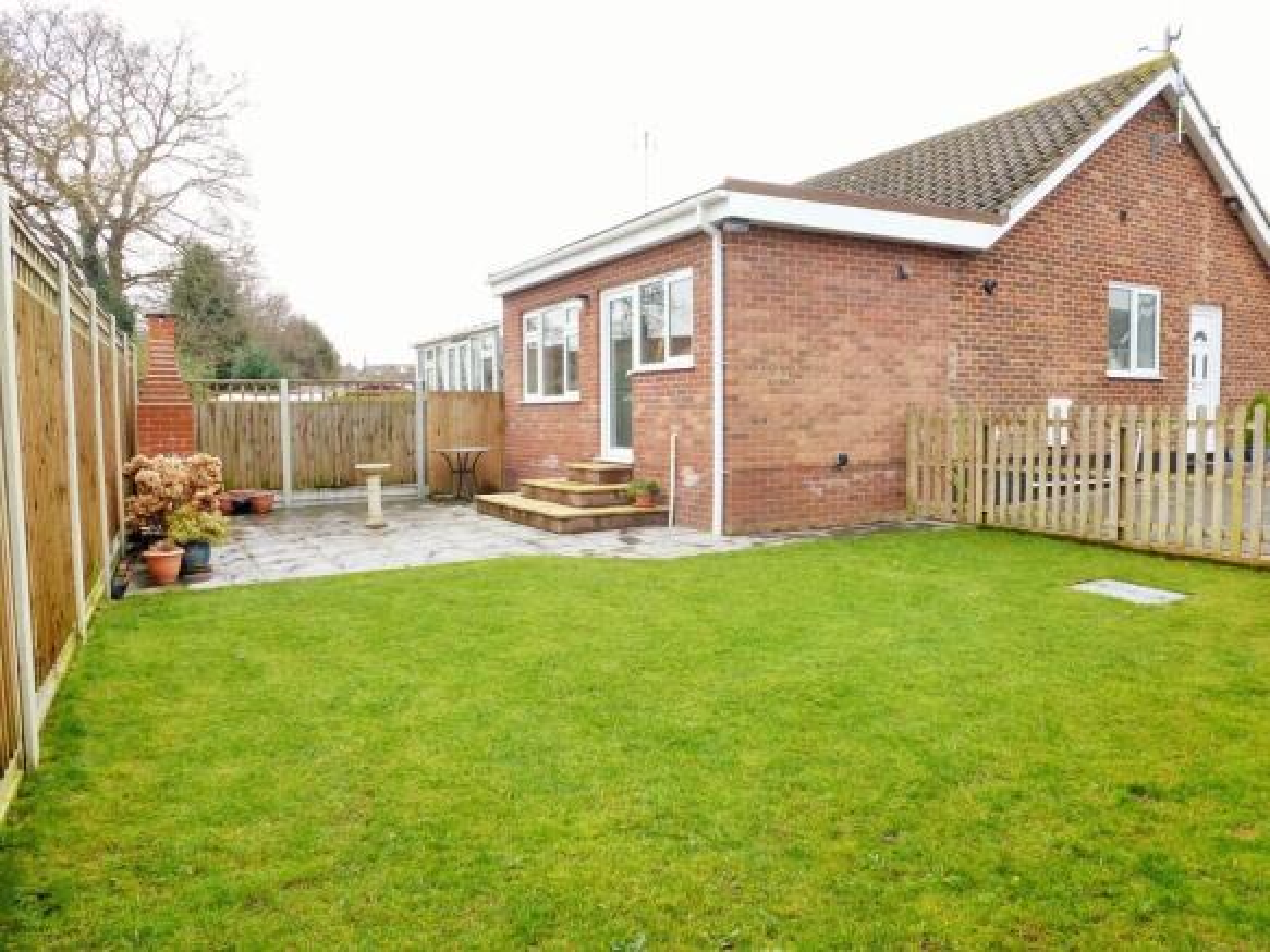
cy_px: 476
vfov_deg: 56.8
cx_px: 635
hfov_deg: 71.6
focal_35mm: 24
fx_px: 880
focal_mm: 4.3
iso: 100
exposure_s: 1/100
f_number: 4
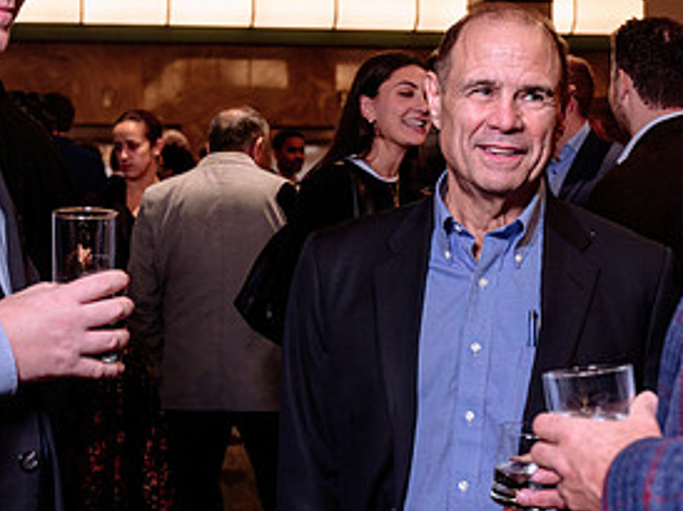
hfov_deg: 23.3
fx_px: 1656
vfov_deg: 17.5
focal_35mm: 84
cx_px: 363
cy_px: 207
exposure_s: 1/80
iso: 1600
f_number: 4
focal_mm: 35
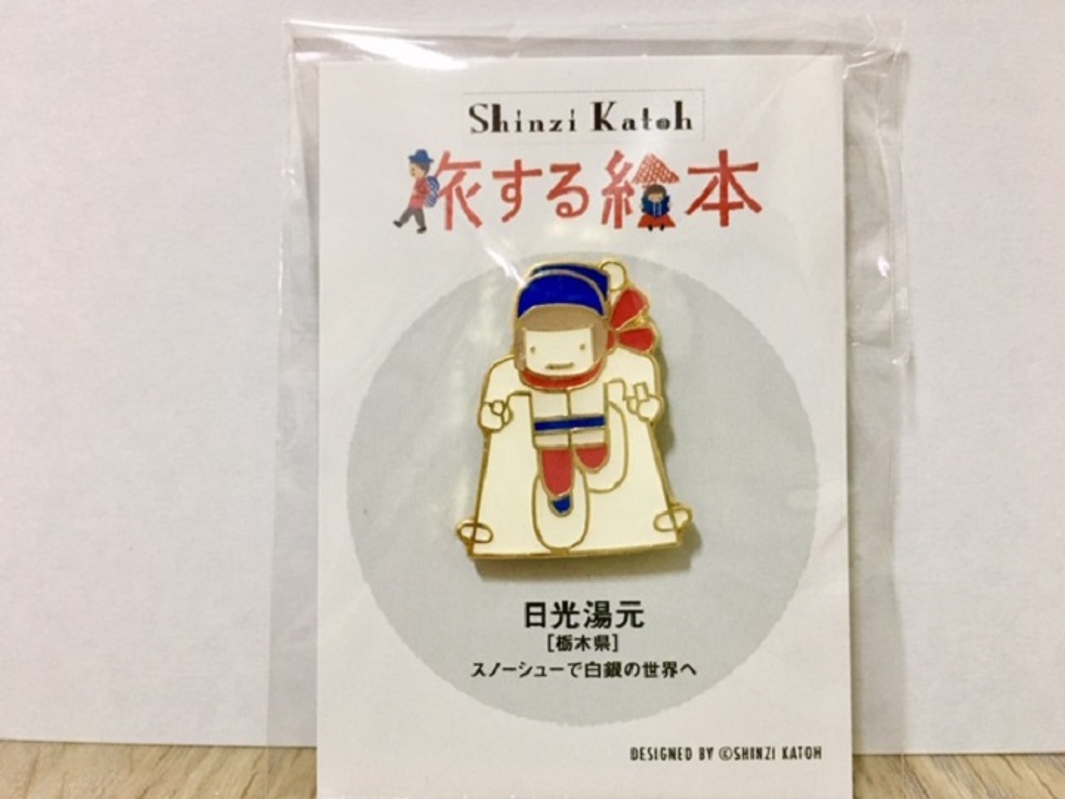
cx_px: 532
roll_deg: +0.2
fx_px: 892
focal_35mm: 29
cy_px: 400
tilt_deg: -10.3
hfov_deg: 61.7
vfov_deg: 48.2
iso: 200
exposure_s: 1/20
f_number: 2.2
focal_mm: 4.15
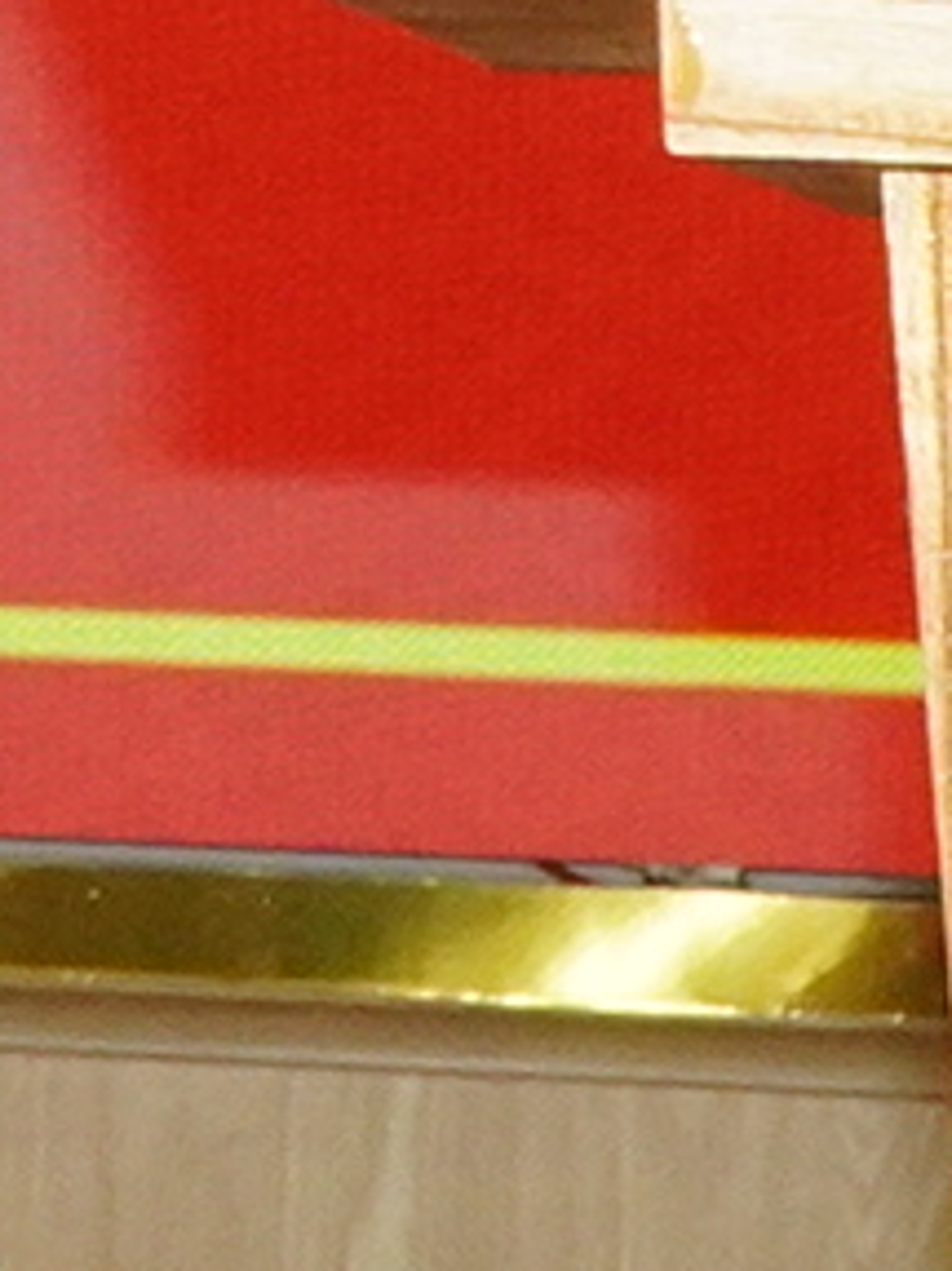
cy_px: -2803
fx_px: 12735
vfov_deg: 5.3
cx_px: -1833
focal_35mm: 347
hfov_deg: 4.1
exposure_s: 1/60
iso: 2500
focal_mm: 23
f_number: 10
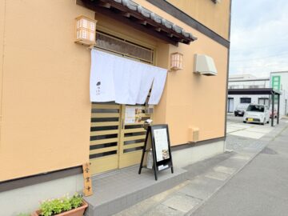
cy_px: 108
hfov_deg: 71.6
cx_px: 144
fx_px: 200
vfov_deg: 56.8
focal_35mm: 24
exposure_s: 1/2801
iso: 80
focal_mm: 6.76
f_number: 1.78
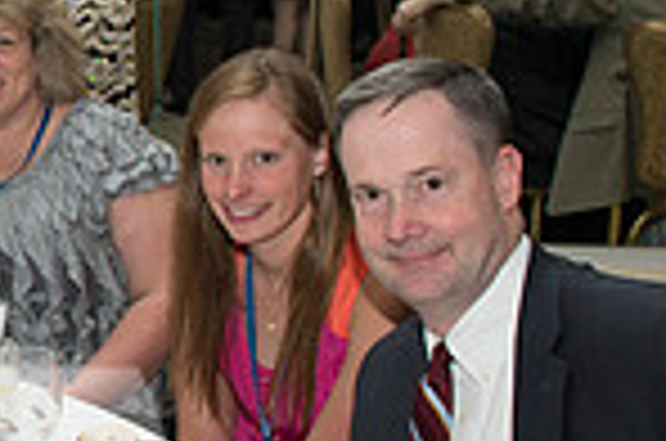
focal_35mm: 100
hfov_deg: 18.1
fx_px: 1846
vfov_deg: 13.6
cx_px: -351
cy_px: 261
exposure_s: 1/125
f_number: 5.6
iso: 1000
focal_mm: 24
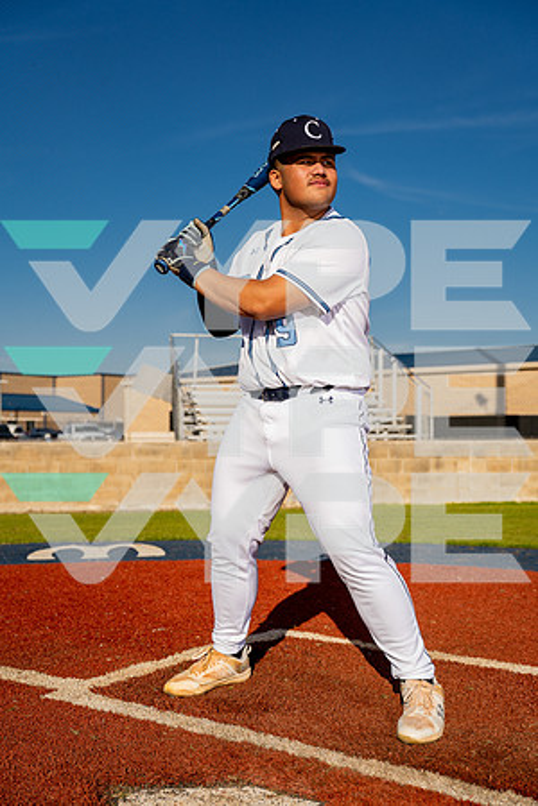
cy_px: 403
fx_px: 986
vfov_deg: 44.5
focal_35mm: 44
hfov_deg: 30.5
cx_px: 269
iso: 100
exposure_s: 1/1250
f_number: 4
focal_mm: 44
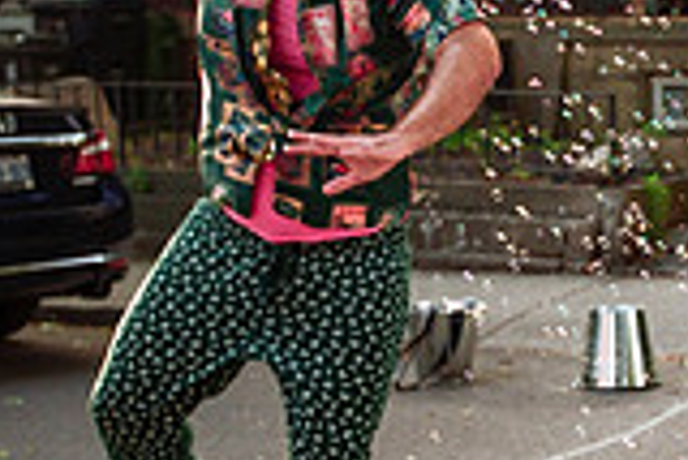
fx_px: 1913
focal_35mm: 100
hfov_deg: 19.8
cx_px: 689
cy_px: 177
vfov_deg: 13.7
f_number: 1.8
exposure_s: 1/1000
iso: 500
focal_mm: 17
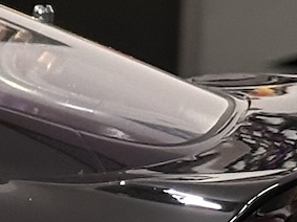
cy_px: 188
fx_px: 2907
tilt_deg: -14.0
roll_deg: +0.0
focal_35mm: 339
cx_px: -493
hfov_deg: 5.6
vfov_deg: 4.4
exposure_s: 1/33
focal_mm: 6.86
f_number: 1.78
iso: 320
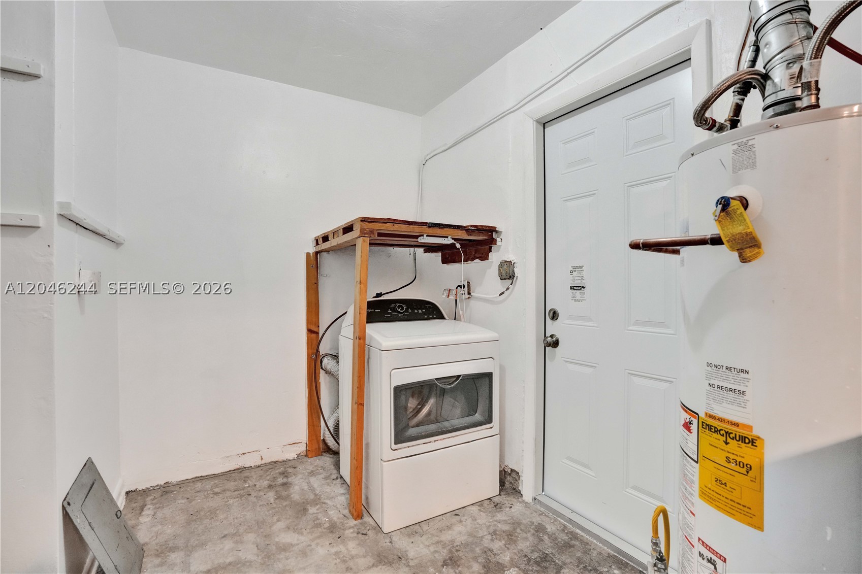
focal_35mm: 16
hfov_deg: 96.7
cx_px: 431
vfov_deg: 73.7
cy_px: 287
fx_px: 383
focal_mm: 16
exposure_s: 1/160
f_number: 5.6
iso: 4000
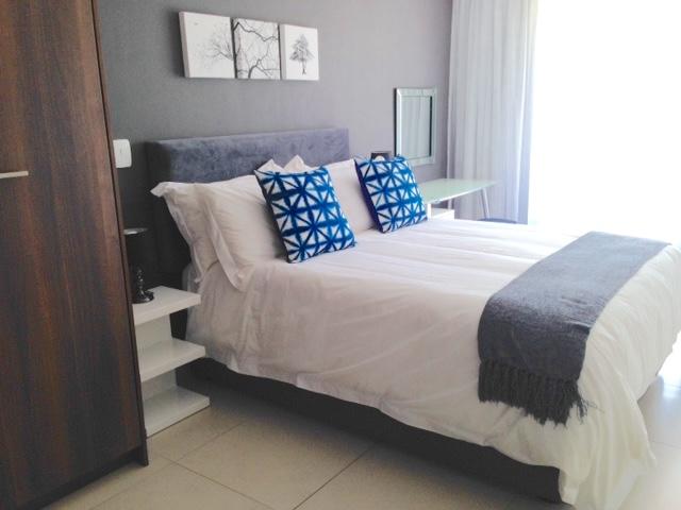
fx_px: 649
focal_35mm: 33
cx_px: 340
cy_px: 255
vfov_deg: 42.9
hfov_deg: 55.4
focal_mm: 4.12
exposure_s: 1/40
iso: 50
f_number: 2.4
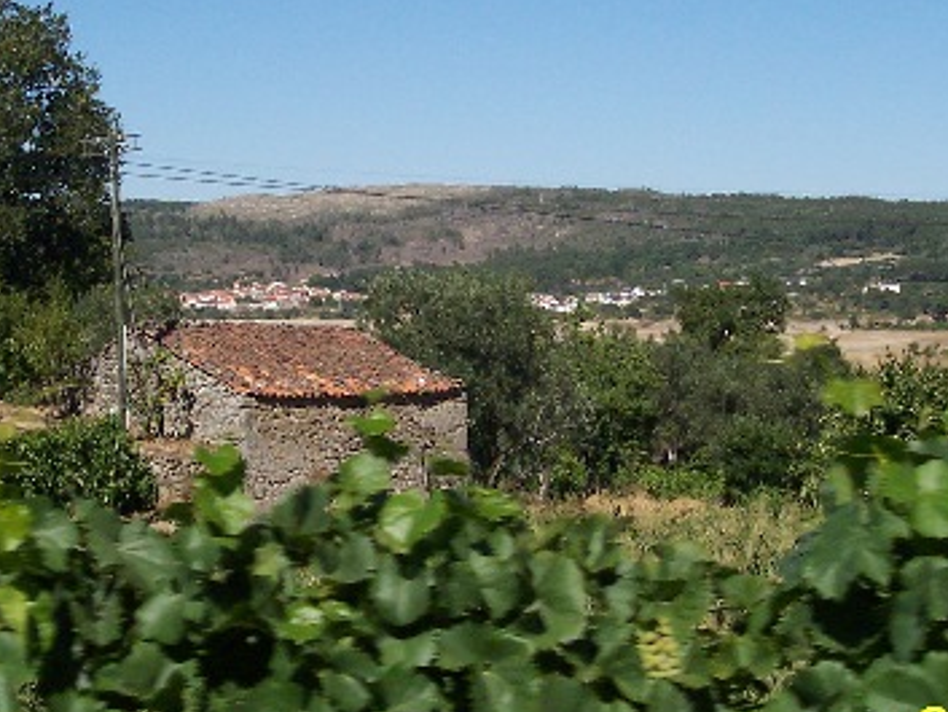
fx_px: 2356
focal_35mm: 86
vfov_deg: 17.0
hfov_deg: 22.7
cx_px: 363
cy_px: 134
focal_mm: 8
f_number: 4.8
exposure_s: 1/1000
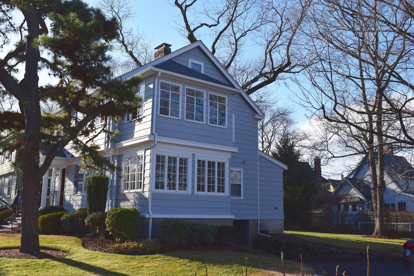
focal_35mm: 36
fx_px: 414
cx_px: 207
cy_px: 138
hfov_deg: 53.1
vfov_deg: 36.9
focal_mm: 24
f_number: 11
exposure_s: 1/400
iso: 400
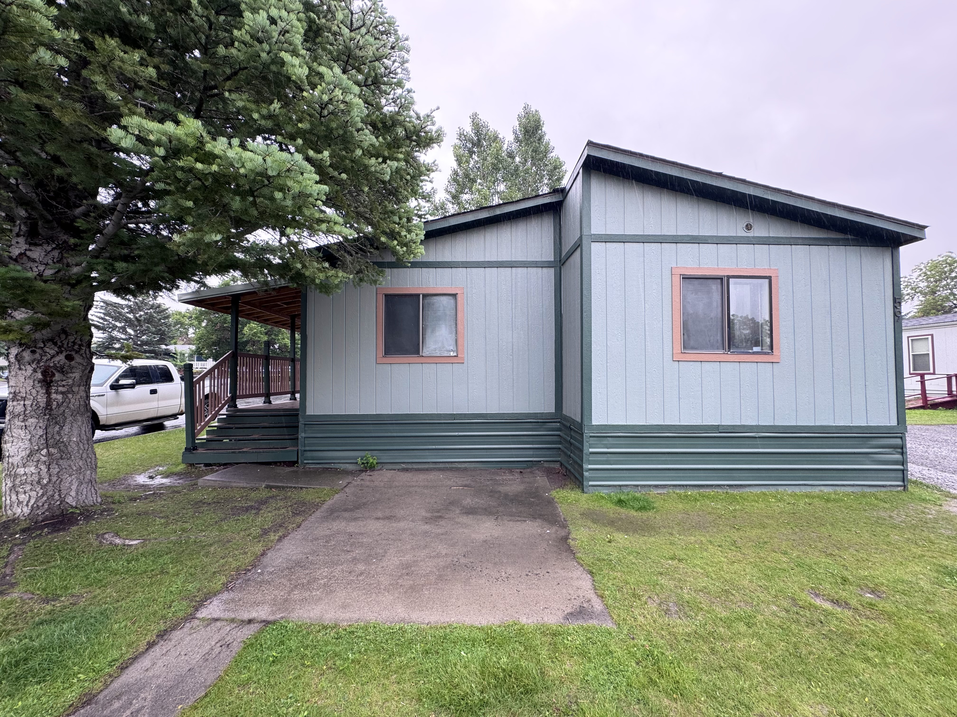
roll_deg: -0.2
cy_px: 358
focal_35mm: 14
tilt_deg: +1.9
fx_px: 387
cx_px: 478
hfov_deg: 102.1
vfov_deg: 85.7
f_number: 2.2
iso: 40
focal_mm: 2.22
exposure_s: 1/131
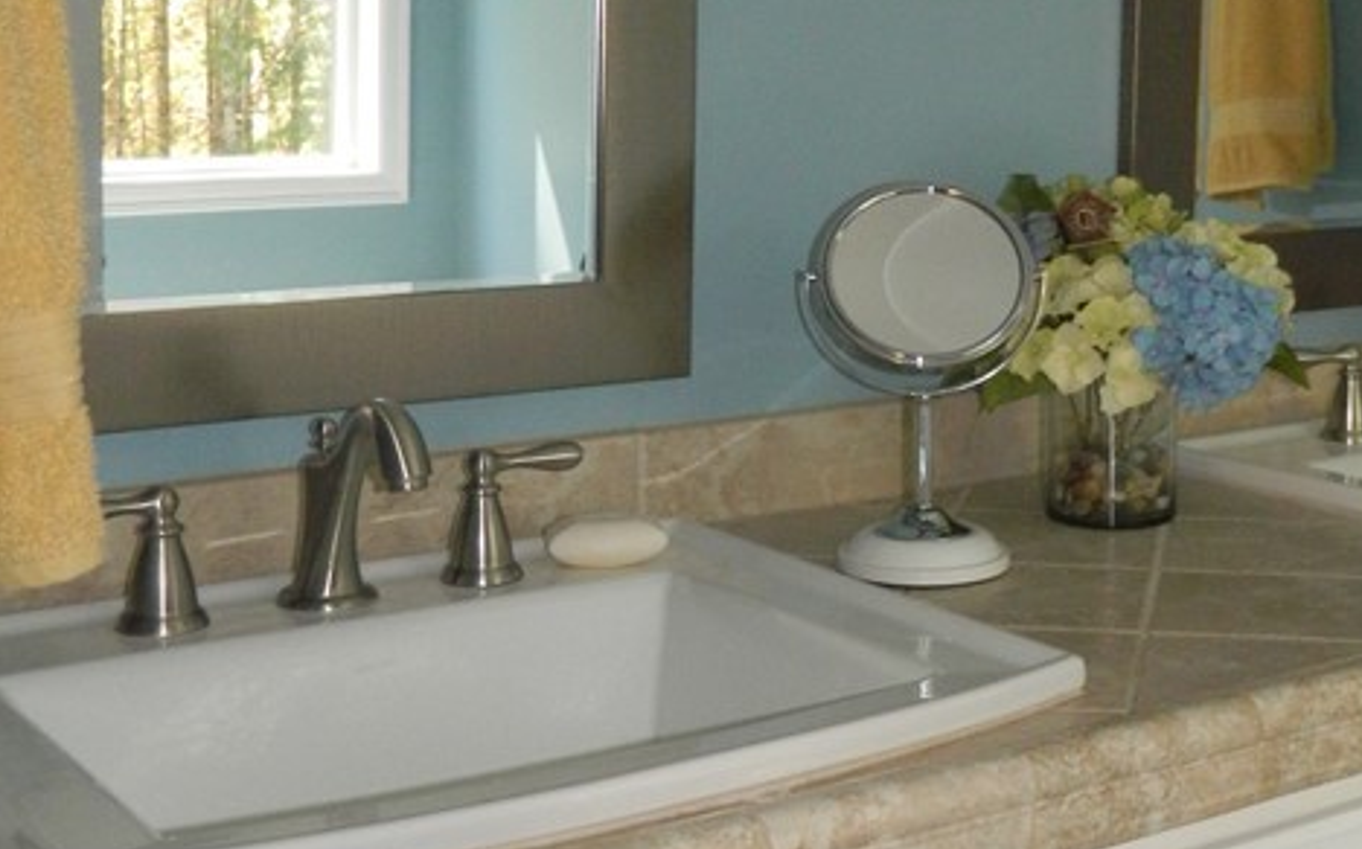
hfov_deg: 34.6
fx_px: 2152
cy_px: 212
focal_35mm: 58
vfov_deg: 22.1
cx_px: 975
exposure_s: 1/30
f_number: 3.1
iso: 200
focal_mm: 4.5
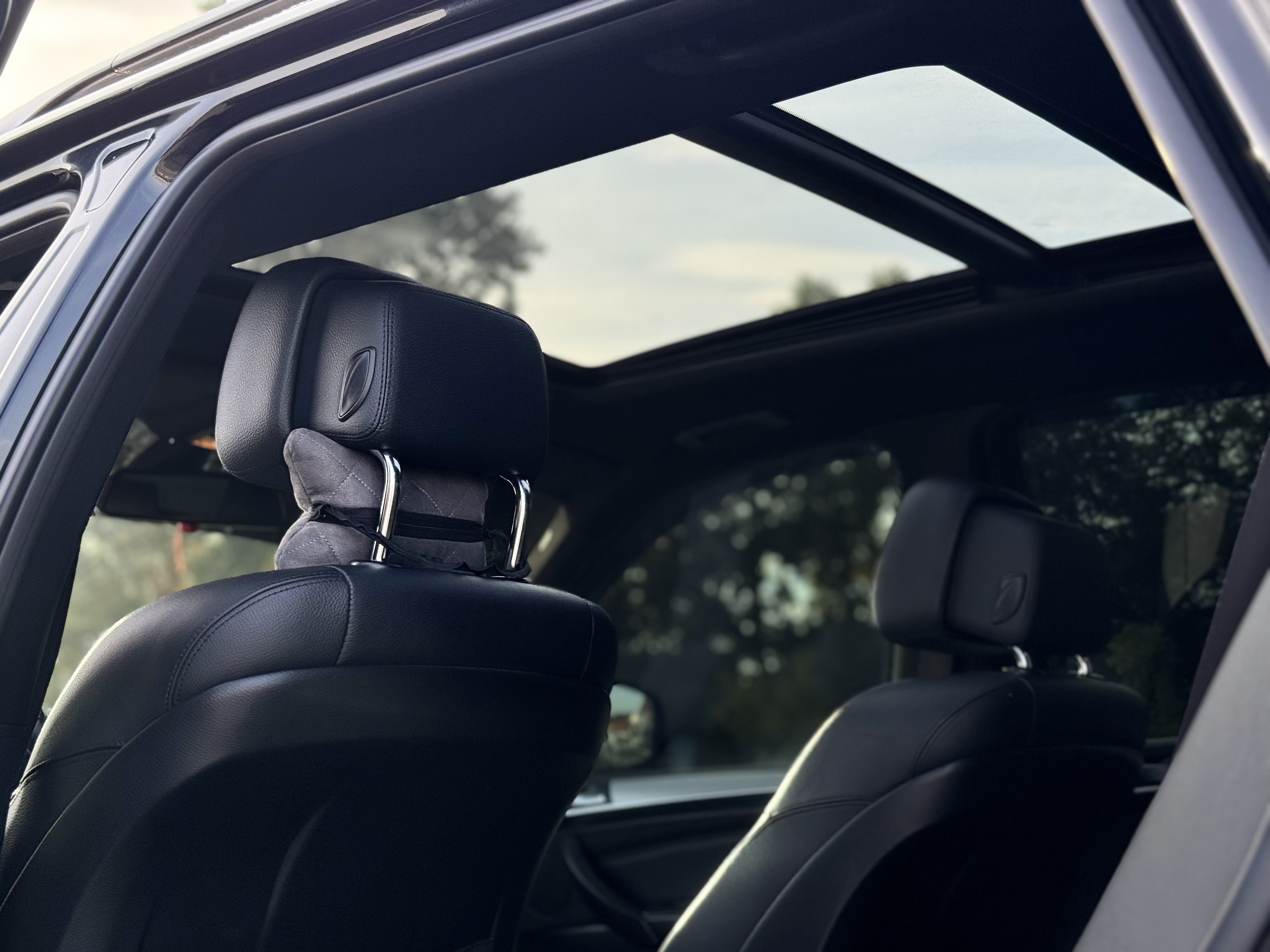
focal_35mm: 48
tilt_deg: +10.1
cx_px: 635
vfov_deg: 30.3
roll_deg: +1.6
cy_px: 476
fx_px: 1761
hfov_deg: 39.7
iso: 64
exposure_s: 1/593
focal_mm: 6.76
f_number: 1.78
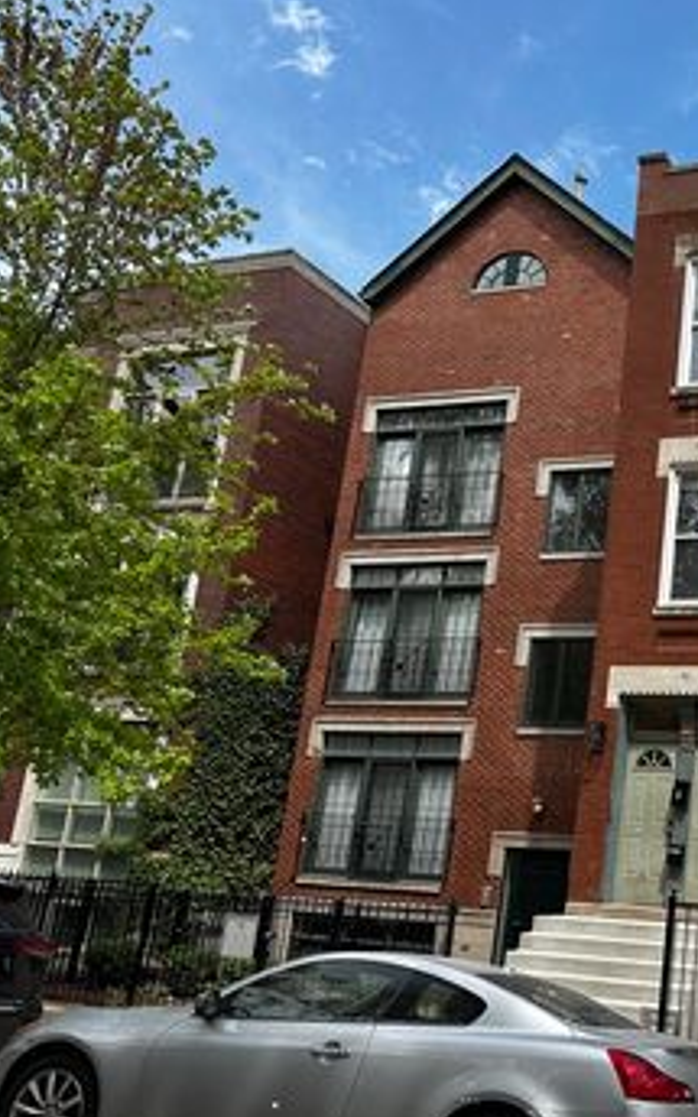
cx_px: 773
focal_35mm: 37
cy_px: 602
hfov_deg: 30.7
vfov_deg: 52.7
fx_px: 1126
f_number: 1.78
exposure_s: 1/1916
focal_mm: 6.86
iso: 80
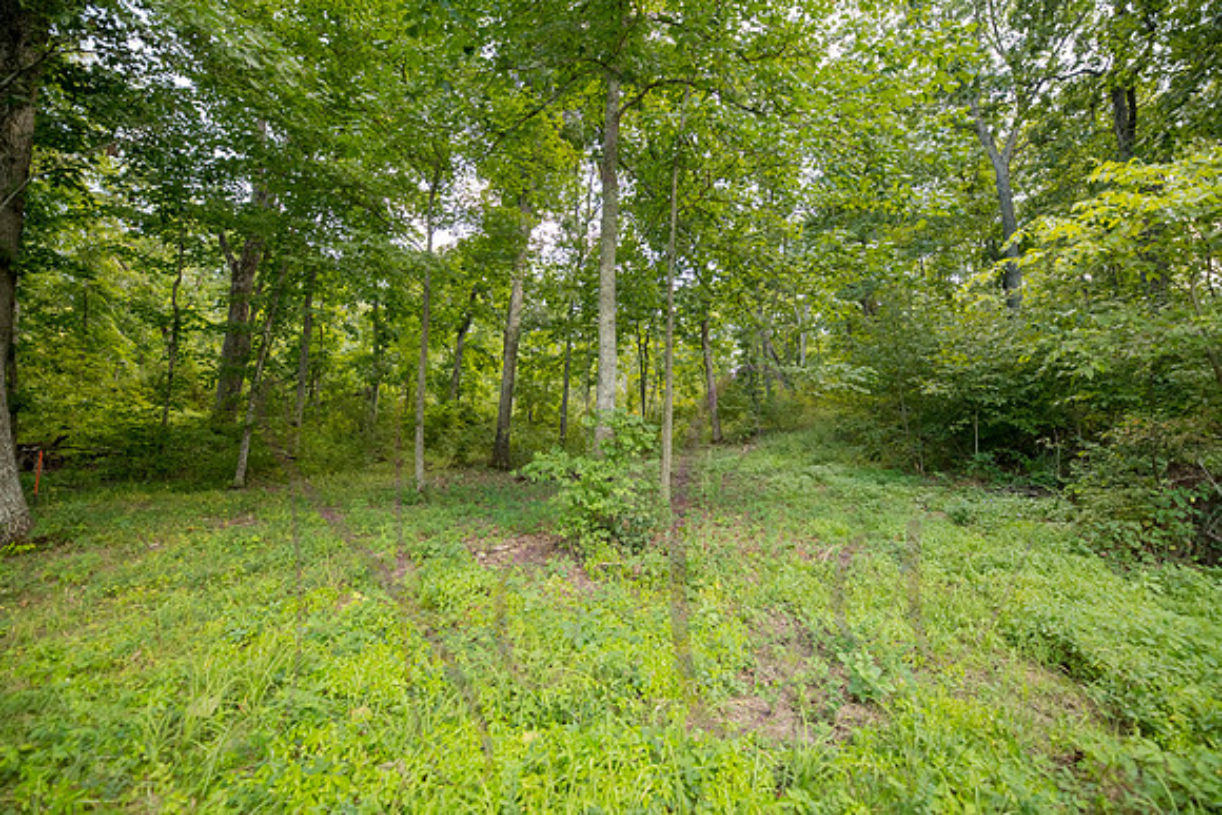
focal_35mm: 15
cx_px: 622
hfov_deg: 102.2
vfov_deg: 79.2
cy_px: 415
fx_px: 493
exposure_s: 1/250
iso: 320
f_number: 2.8
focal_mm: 14
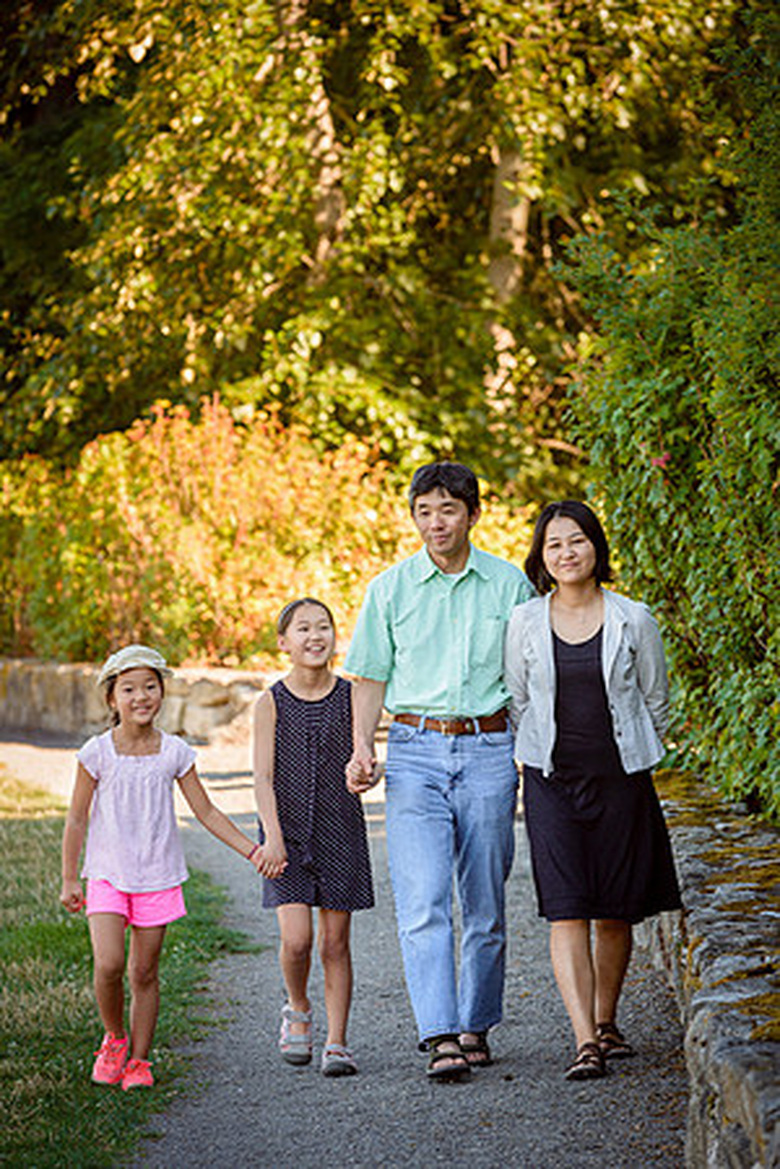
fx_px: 5687
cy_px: 584
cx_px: 390
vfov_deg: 11.7
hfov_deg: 7.8
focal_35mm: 175
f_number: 5
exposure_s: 1/320
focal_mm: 175
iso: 400
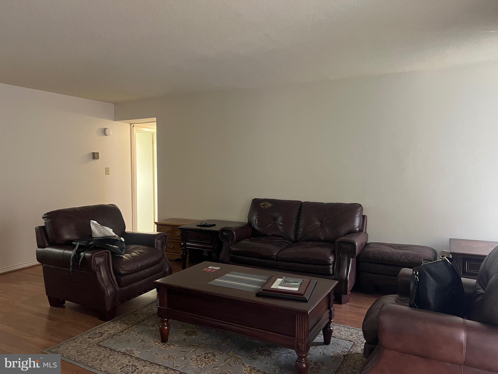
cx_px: 249
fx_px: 374
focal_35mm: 26
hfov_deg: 67.3
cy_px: 187
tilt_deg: -3.4
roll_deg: -0.2
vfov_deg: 53.1
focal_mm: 5.7
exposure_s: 1/60
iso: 500
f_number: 1.5
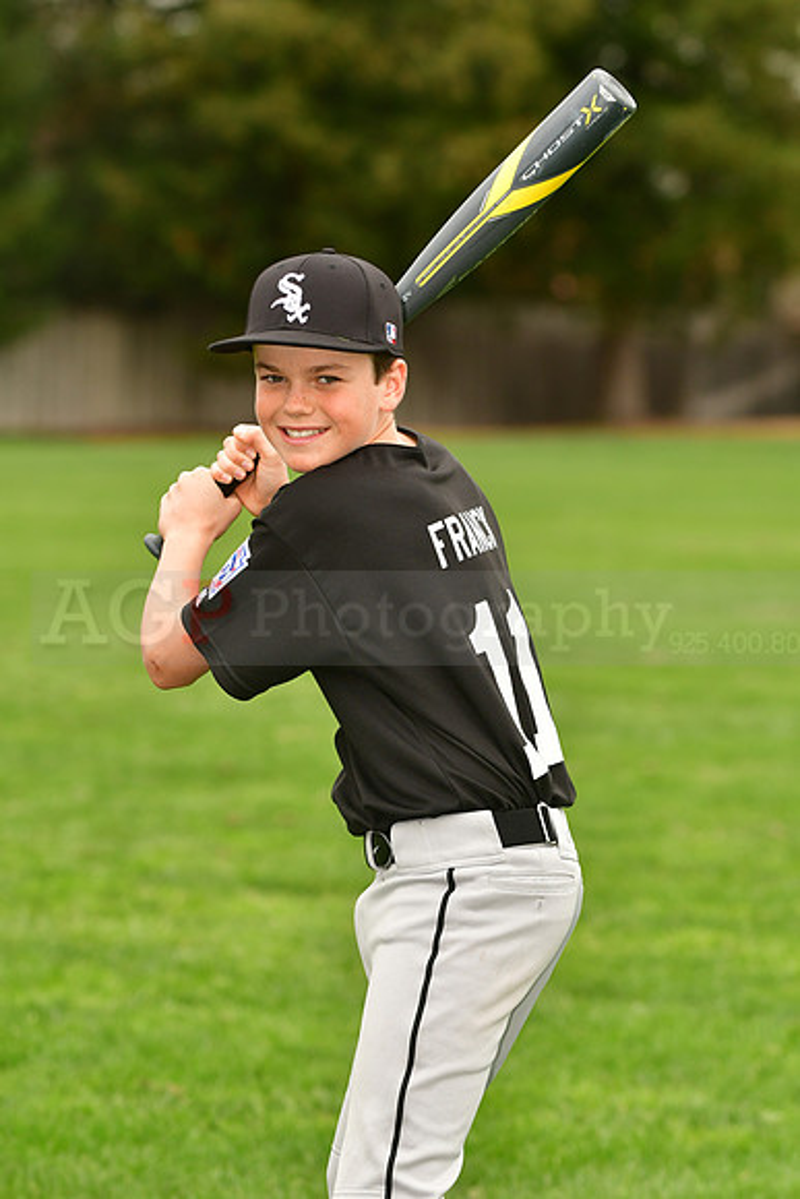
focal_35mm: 180
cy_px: 600
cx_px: 400
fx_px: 5996
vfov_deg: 11.4
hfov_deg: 7.6
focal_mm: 120
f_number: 4
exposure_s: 1/1000
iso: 320
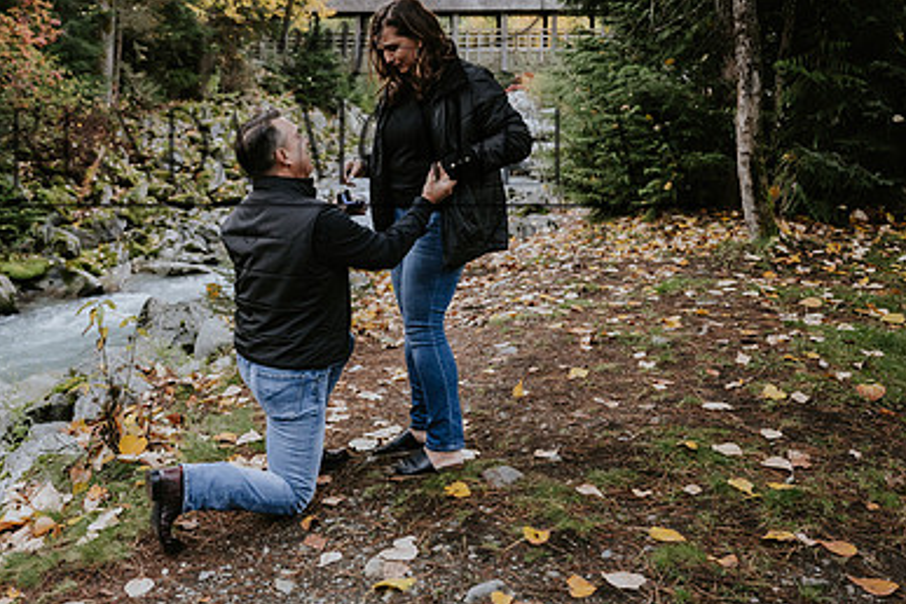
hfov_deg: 44.9
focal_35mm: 43
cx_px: 322
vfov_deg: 30.9
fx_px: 1082
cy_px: 191
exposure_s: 1/500
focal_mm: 26.5
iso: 1000
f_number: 2.8
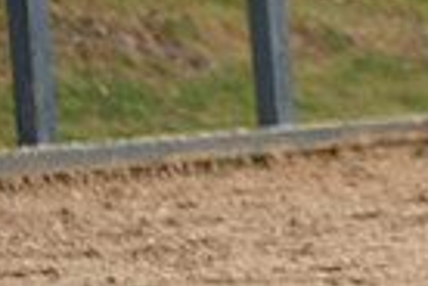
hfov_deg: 2.3
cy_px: -312
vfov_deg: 1.5
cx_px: 816
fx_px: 10770
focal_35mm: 906
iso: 100
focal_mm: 215
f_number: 5.6
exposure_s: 1/320
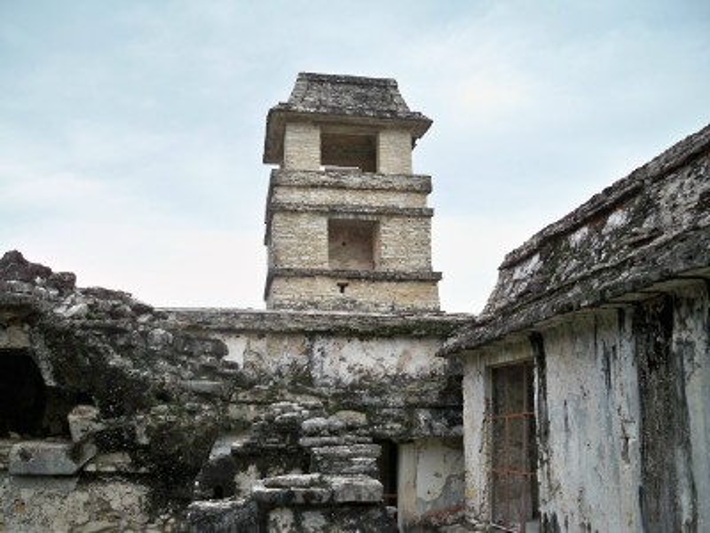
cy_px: 266
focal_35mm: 35
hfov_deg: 52.6
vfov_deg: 40.7
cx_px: 355
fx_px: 718
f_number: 3.1
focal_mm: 6.3
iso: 64
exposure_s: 1/320
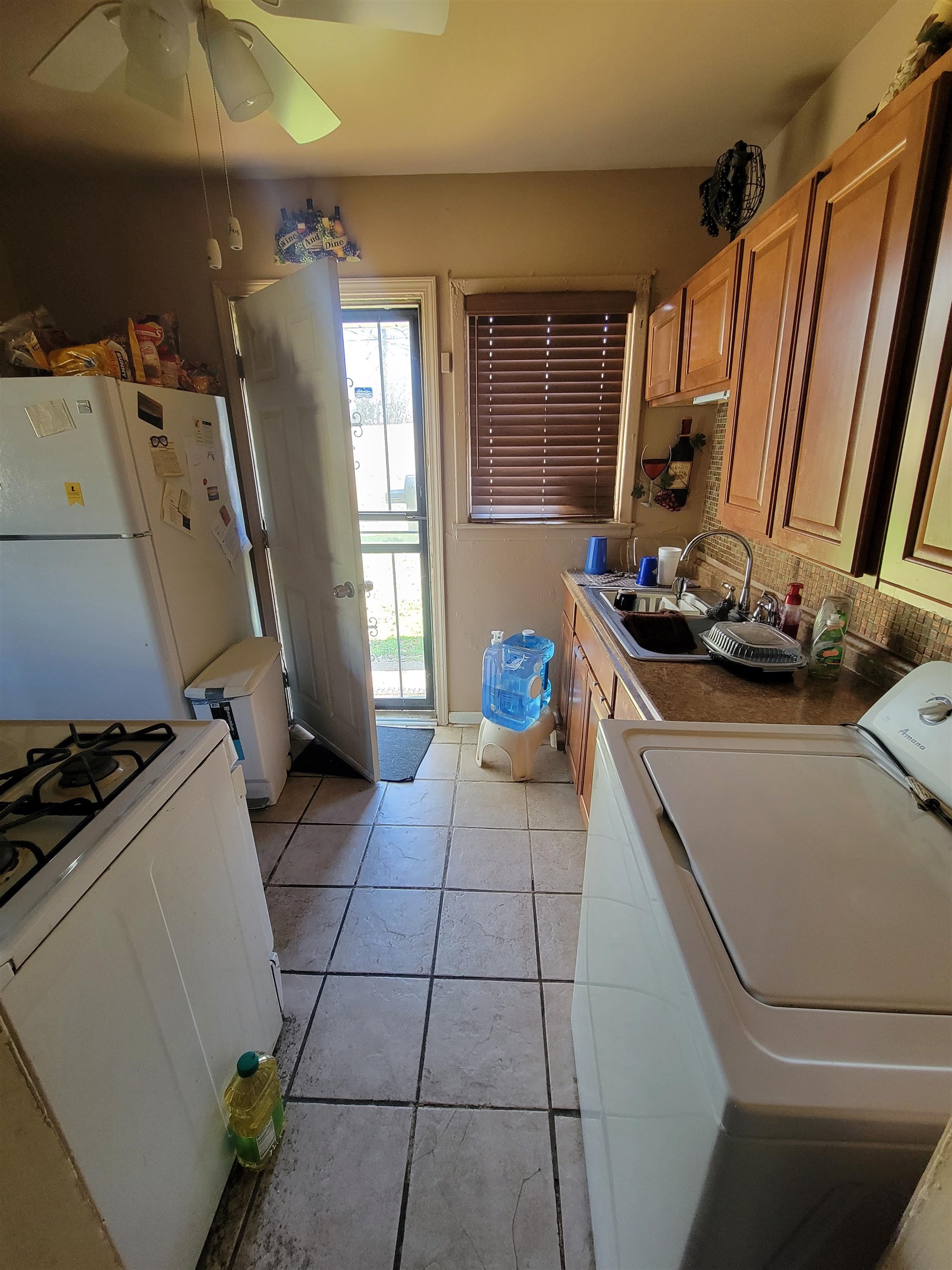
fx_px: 477
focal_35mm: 13
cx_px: 476
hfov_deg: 89.9
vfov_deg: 106.2
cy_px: 635
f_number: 2.2
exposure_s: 1/60
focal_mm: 2.2
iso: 320
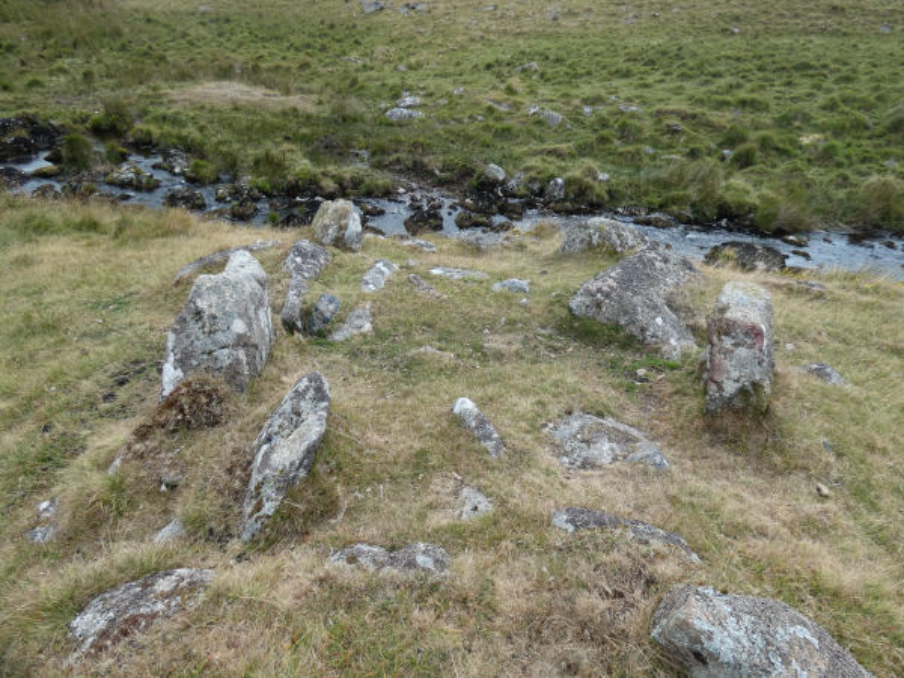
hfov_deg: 81.7
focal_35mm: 20
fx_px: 522
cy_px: 339
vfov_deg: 66.0
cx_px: 452
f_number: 2.8
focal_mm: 3.6
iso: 80
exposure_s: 1/640
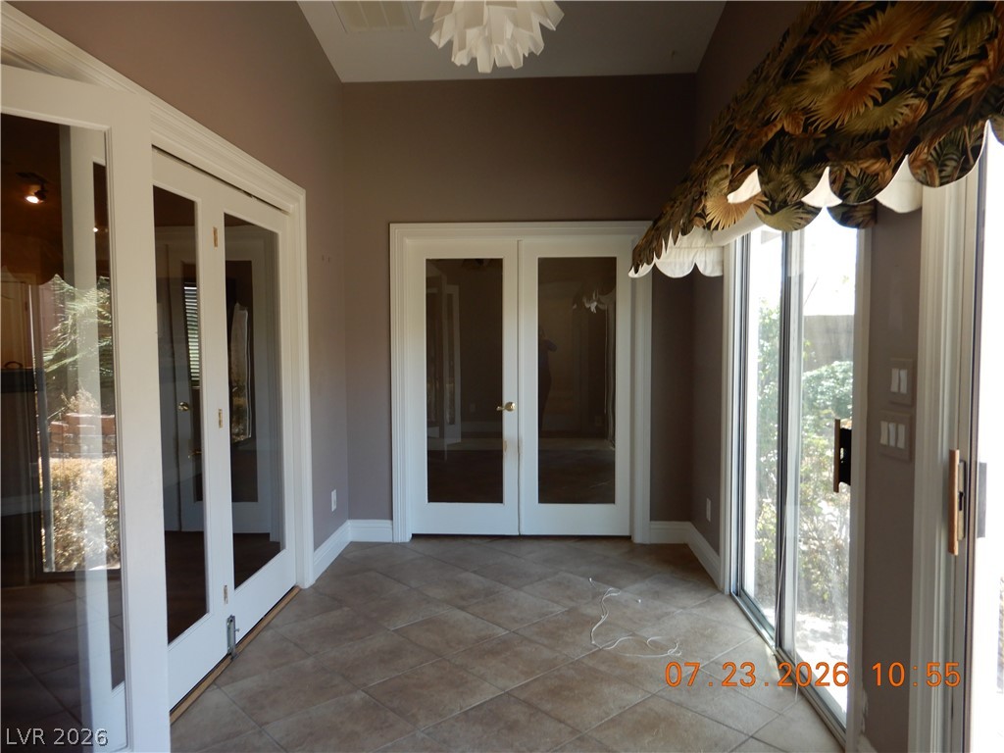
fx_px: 696
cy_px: 376
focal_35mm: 24
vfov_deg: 56.8
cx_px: 502
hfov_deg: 71.6
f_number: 3.4
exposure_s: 1/30
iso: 100
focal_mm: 4.3
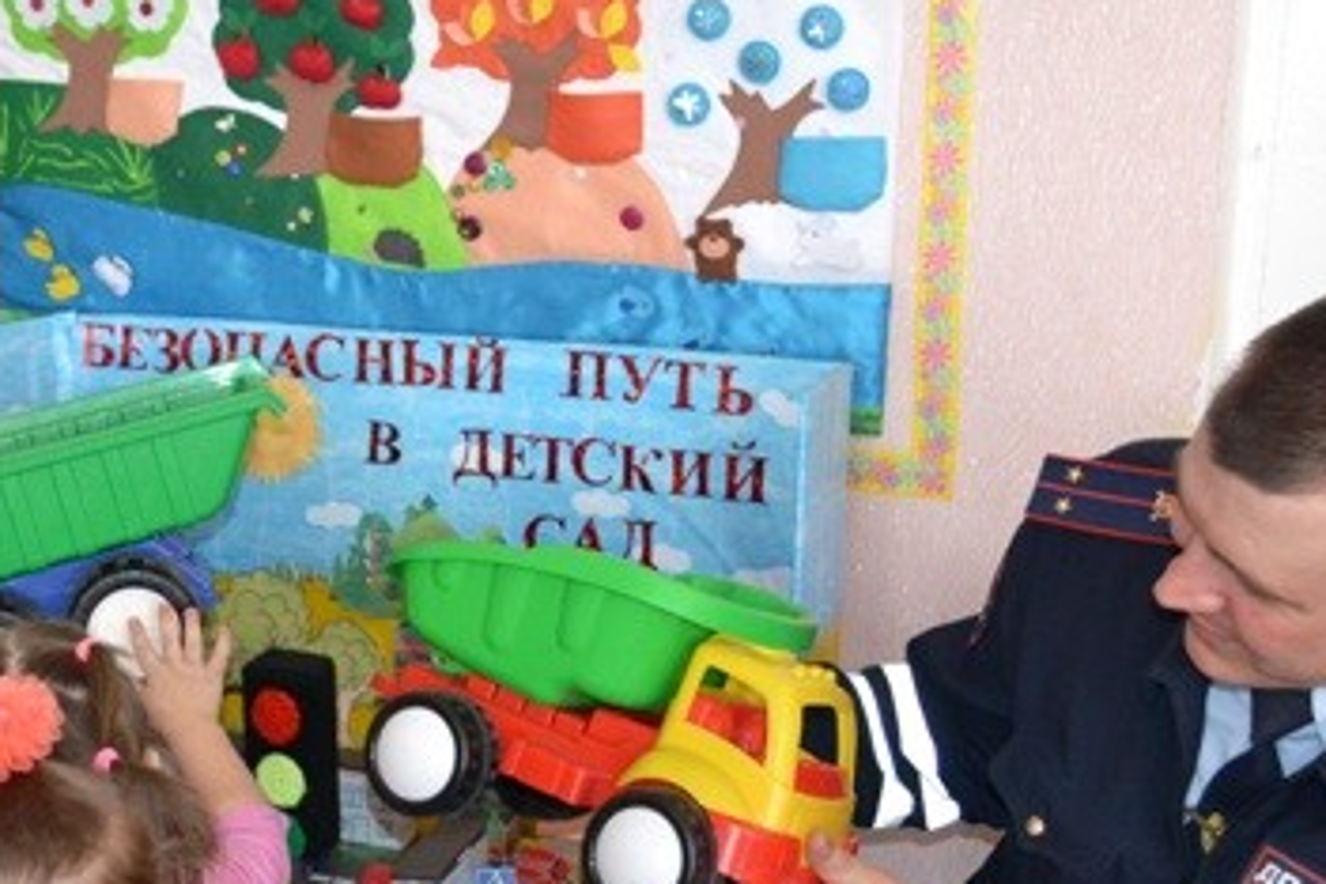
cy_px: 557
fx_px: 2283
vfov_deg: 21.9
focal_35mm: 62
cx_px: 429
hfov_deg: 32.1
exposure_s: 1/60
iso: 2500
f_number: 4
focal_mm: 22
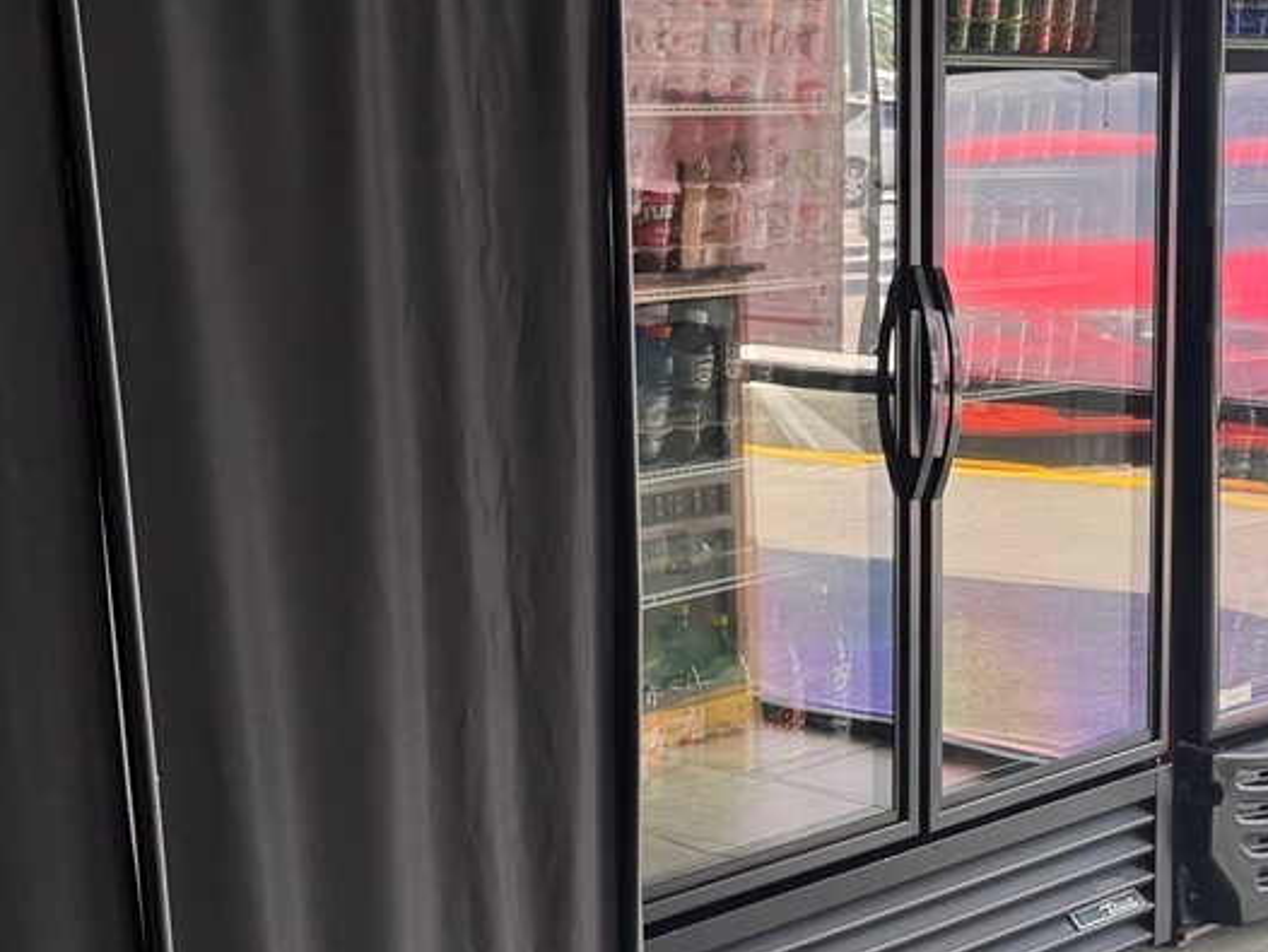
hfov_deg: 26.5
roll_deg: -0.4
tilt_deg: -5.0
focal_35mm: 73
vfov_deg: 20.1
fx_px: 2675
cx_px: 827
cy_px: 362
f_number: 1.78
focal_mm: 6.76
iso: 100
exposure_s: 1/121
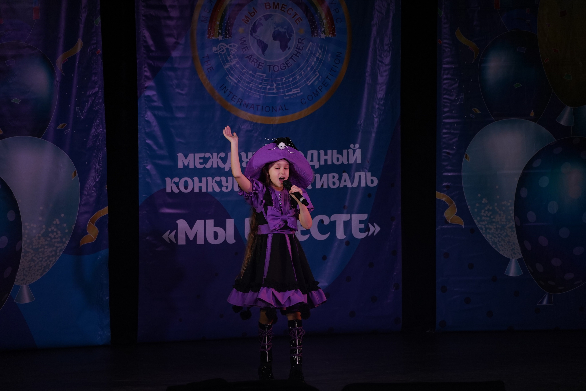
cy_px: 196
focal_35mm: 135
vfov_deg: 10.2
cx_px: 293
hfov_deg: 15.2
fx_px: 2197
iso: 1600
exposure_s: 1/400
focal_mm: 135
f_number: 5
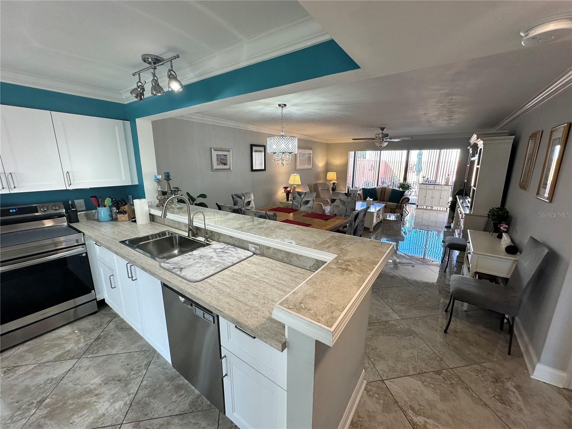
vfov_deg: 85.7
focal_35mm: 14
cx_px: 286
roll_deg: -1.1
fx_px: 231
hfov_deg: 102.1
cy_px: 214
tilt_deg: -11.9
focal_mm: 2.22
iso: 125
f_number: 2.2
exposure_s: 1/120
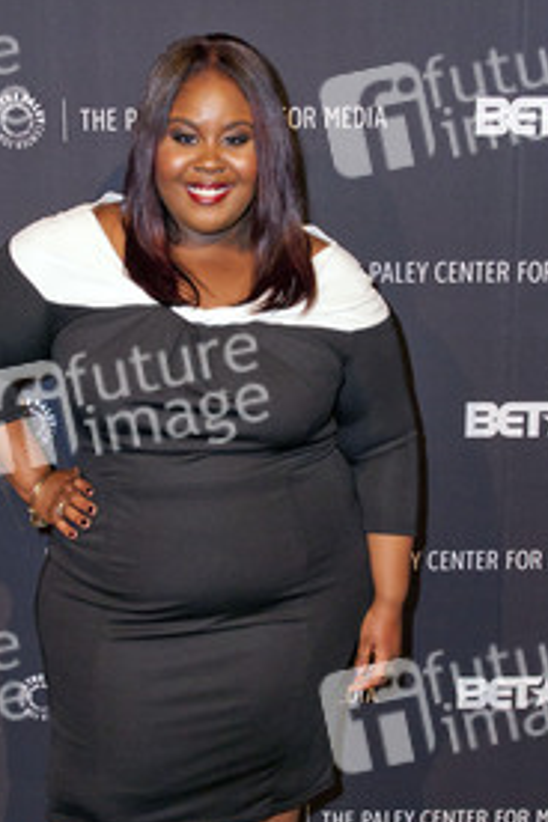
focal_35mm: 42
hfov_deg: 31.7
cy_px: 554
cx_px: 204
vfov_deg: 45.6
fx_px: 959
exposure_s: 1/400
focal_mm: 29
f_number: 4.5
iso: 640
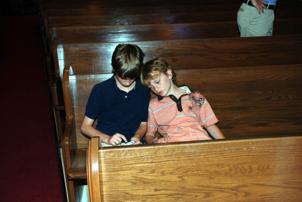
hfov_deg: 49.5
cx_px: 151
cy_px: 101
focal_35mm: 39
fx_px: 327
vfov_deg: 34.3
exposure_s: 1/60
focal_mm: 26
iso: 200
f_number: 4
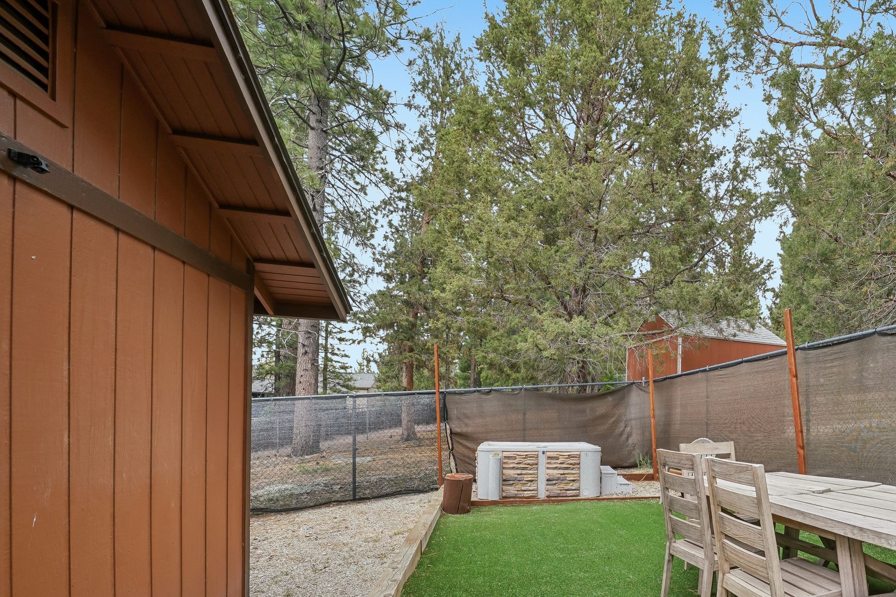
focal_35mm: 19
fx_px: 473
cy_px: 422
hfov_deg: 81.2
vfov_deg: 62.1
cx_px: 654
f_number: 8
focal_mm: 12
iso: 250
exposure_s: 1/30
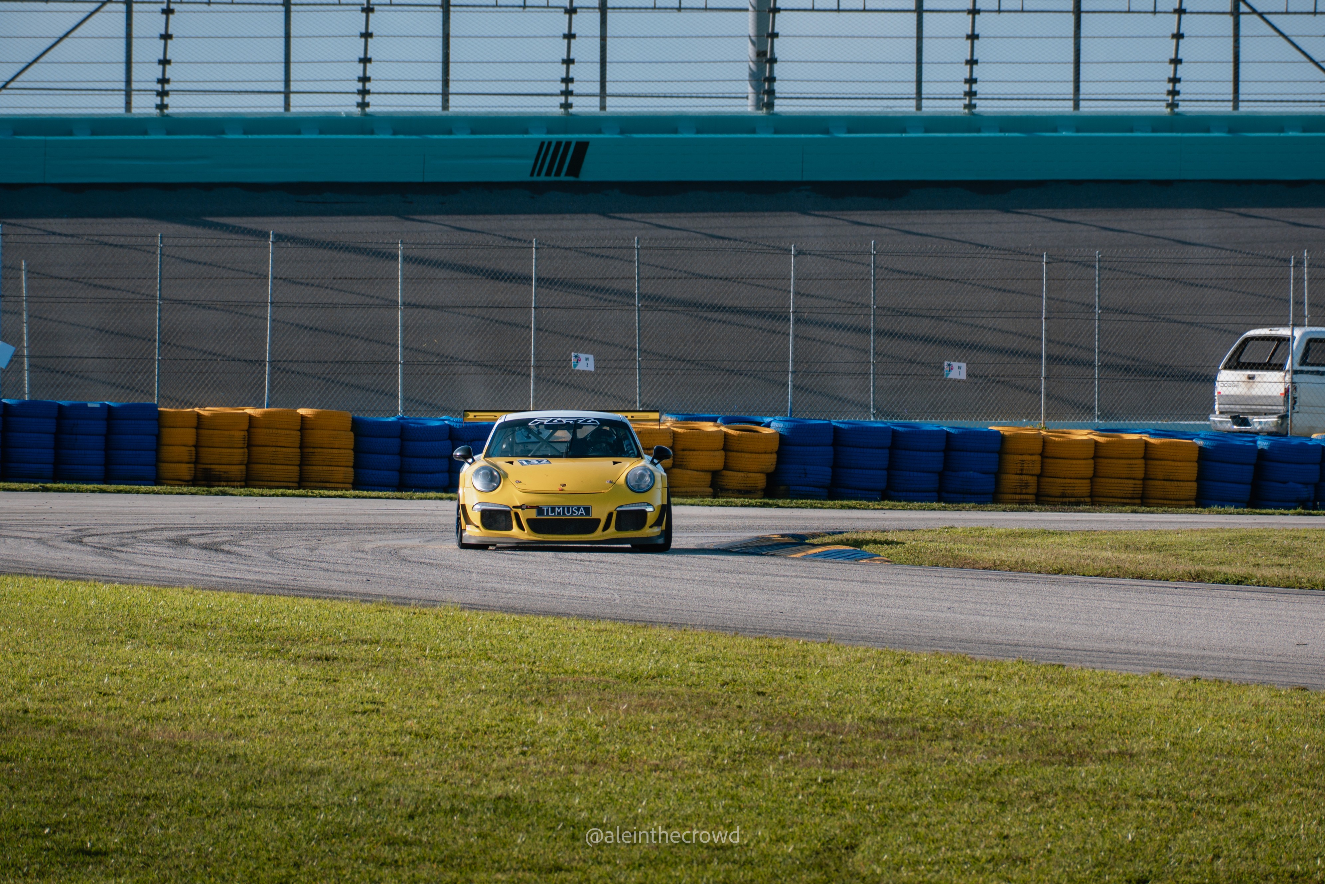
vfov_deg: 3.8
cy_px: 442
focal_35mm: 360
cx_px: 662
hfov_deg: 5.7
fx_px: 13249
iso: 100
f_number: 9
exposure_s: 1/500
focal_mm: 240
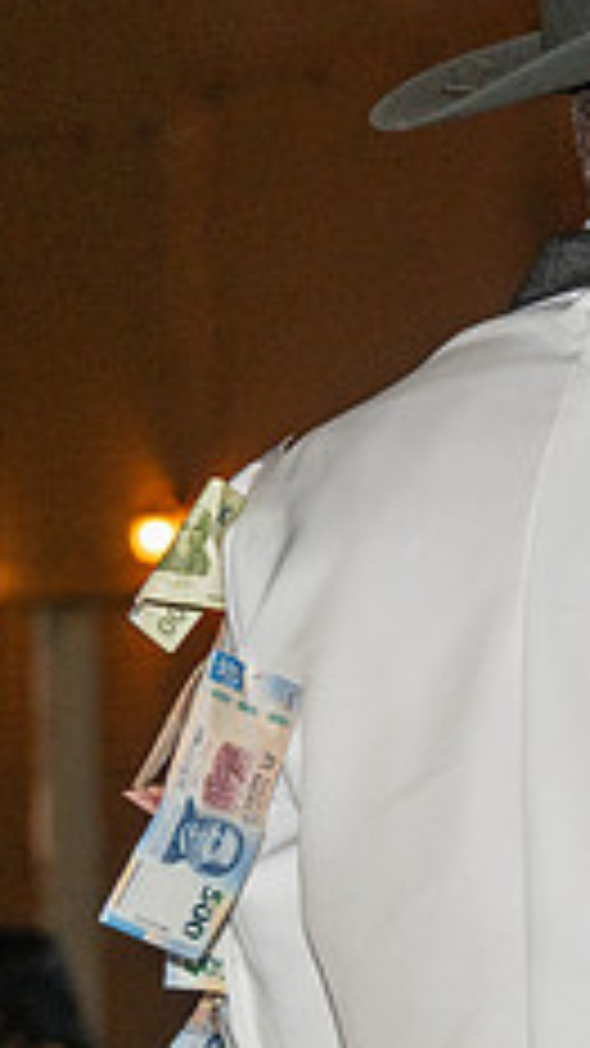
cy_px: 569
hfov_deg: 5.8
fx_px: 5731
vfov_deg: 10.5
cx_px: 1027
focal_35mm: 206
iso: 2000
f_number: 6
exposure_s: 1/200
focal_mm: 79
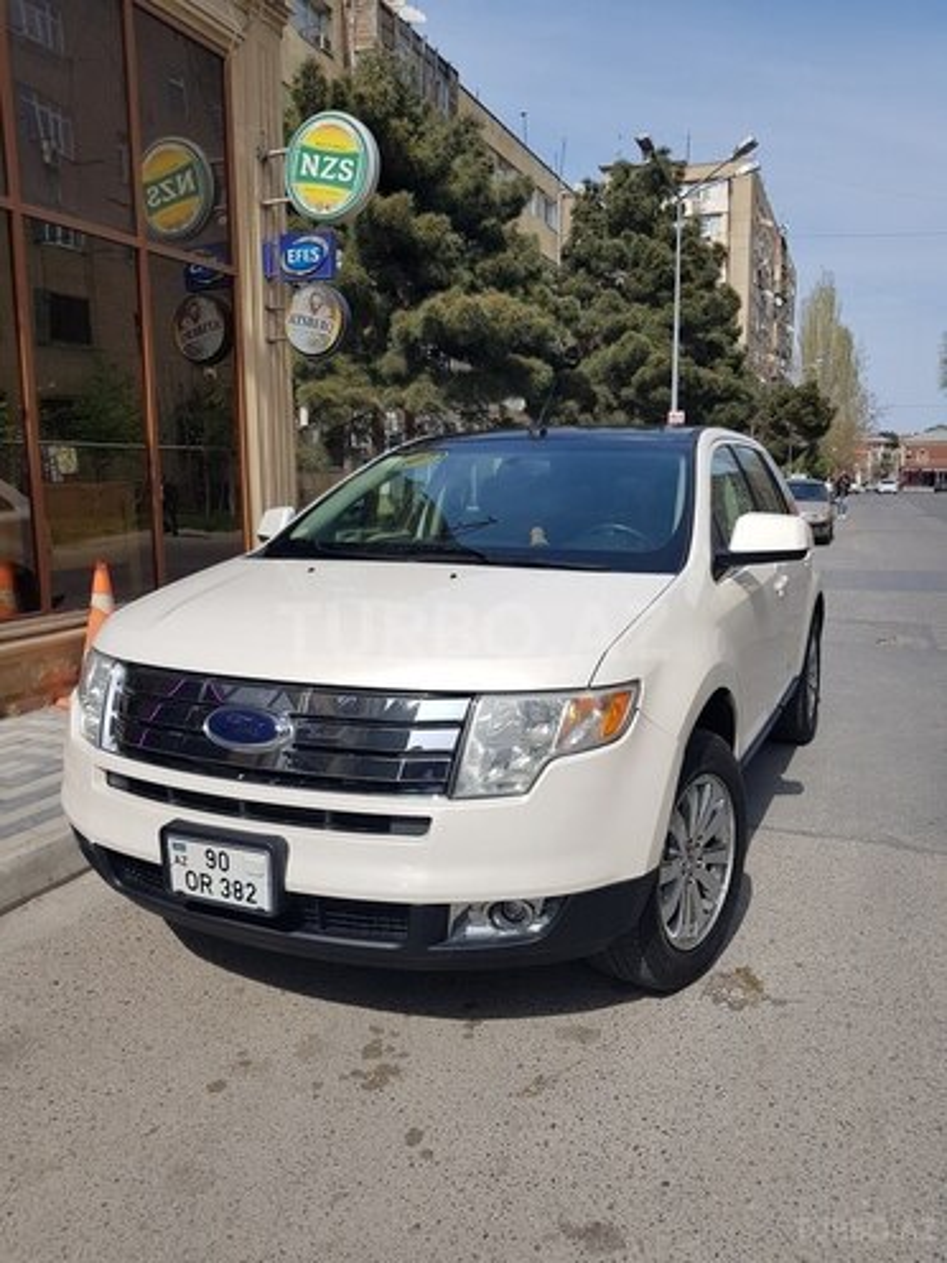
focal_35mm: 26
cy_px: 632
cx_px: 474
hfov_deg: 53.1
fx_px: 948
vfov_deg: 67.3
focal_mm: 4.2
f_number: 1.7
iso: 40
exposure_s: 1/2728
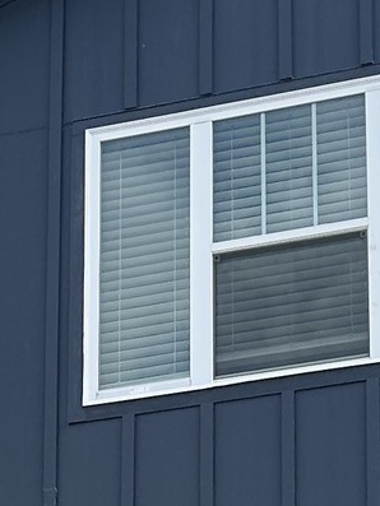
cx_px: 117
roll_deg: +0.3
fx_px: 2209
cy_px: 981
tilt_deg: +9.5
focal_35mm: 151
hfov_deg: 9.8
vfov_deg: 11.8
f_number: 1.5
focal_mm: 5.7
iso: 50
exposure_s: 1/3257
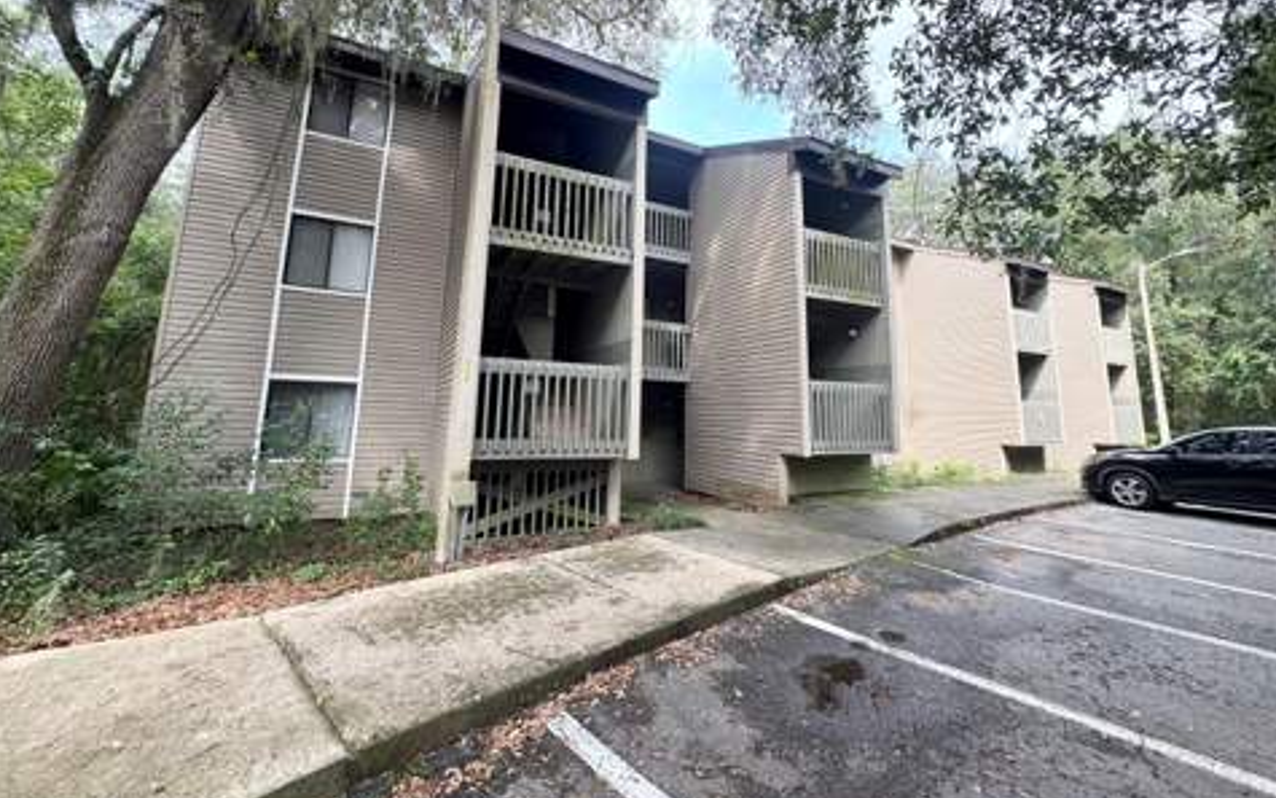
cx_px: 634
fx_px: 522
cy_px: 330
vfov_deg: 74.2
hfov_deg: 101.5
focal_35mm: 15
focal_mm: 2.22
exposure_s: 1/122
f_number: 2.2
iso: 40
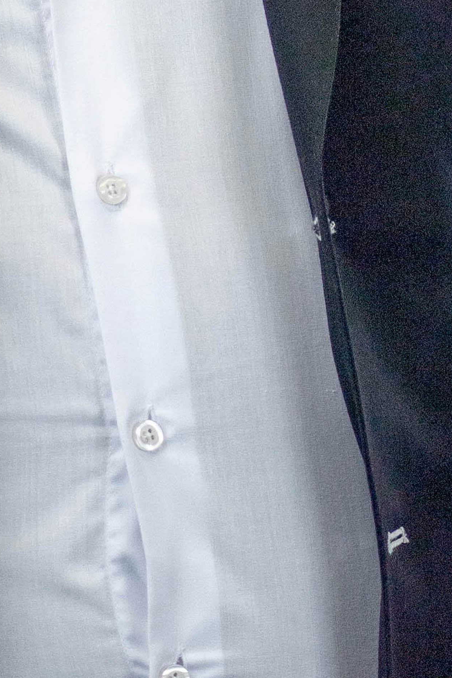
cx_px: 19
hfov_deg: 5.1
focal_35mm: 271
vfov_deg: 7.5
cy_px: -314
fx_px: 5102
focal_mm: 85
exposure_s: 1/2000
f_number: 2
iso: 320
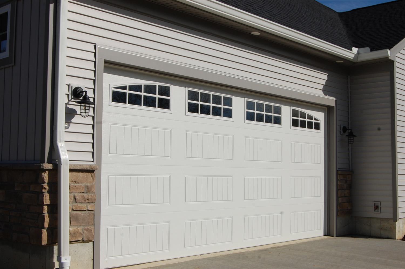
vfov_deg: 28.0
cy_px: 134
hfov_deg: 41.2
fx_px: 539
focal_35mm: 48
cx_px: 202
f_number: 13
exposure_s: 1/640
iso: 200
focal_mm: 32
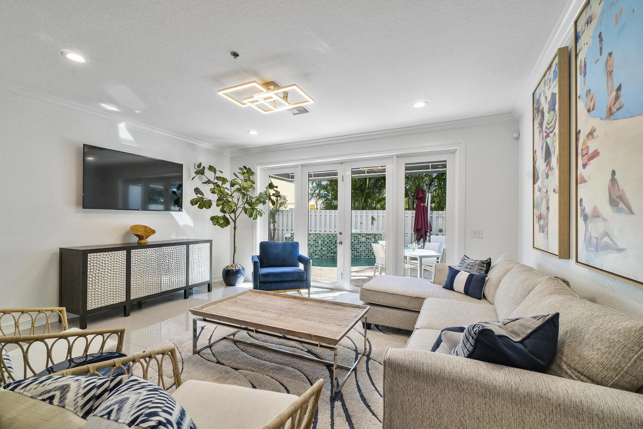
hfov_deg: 100.4
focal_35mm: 15
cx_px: 322
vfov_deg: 77.3
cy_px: 214
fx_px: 268
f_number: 11
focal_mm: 10
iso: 160
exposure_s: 1/15
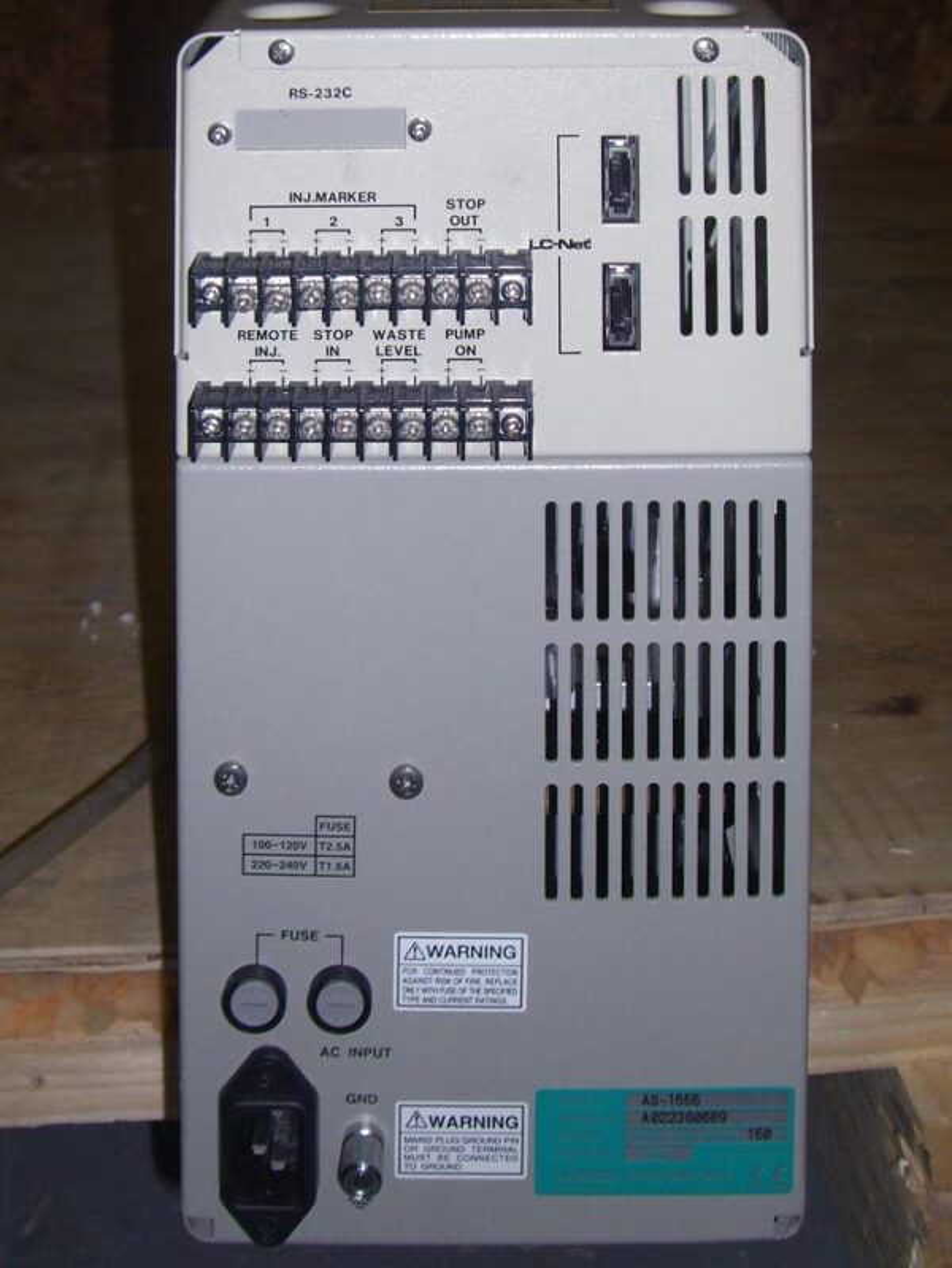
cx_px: 476
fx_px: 1392
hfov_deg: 37.7
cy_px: 634
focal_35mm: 38
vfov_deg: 49.0
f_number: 2.7
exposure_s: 1/60
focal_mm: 6.2
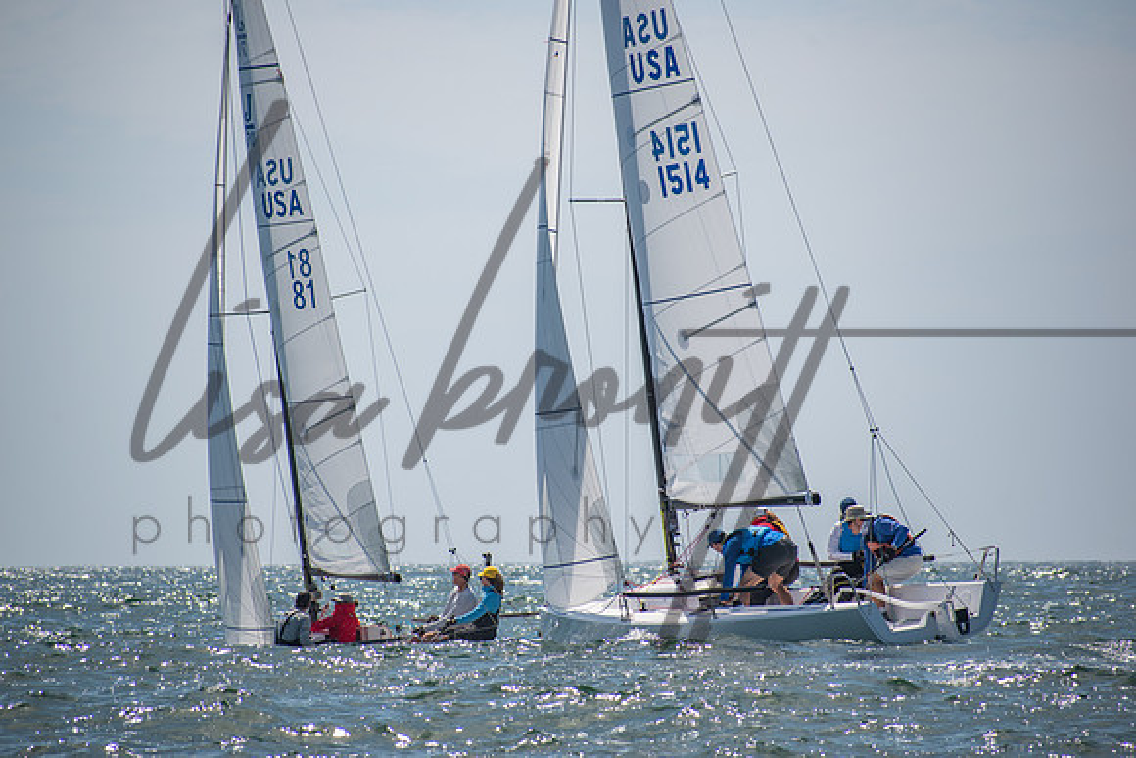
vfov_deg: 4.2
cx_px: 568
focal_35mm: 330
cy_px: 379
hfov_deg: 6.2
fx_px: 10415
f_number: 6.3
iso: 200
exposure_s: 1/1000
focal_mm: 220
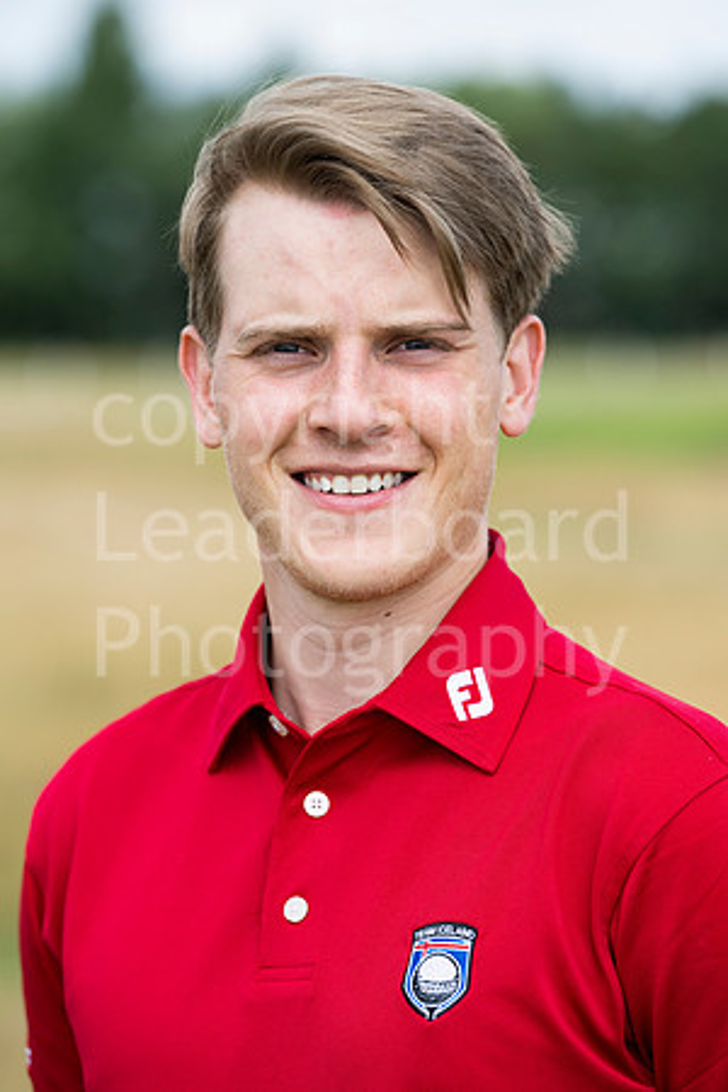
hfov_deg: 7.2
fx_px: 5763
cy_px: 546
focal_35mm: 190
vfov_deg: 10.8
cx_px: 364
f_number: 5
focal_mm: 190
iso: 400
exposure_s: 1/1250
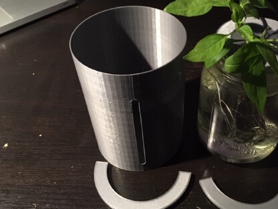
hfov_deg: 49.7
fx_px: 297
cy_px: 91
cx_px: 173
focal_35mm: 37
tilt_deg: -46.0
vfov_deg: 38.6
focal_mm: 4.15
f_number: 2.2
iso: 160
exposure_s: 1/30
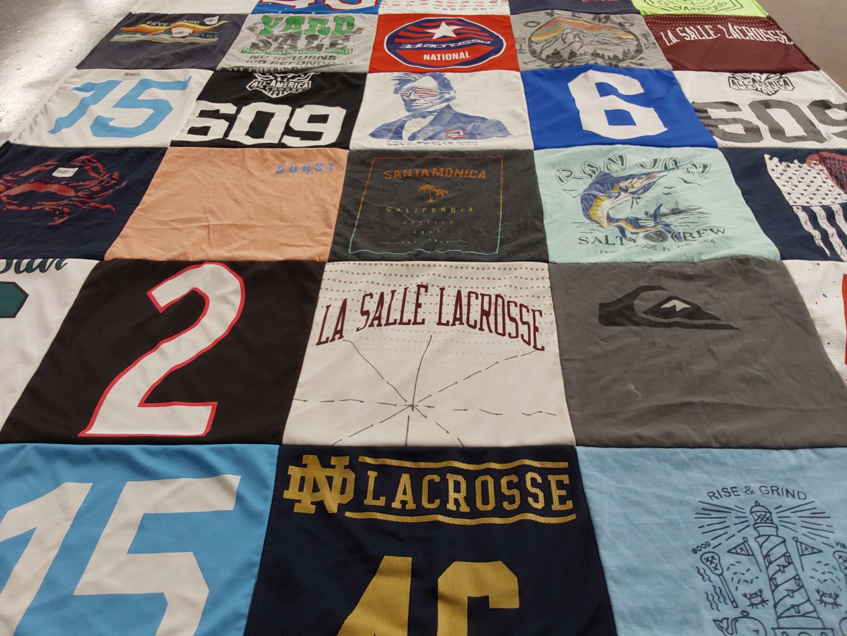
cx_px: 424
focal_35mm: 28
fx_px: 685
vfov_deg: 49.7
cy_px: 318
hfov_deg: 63.4
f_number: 1.9
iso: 100
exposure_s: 1/60
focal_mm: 2.91
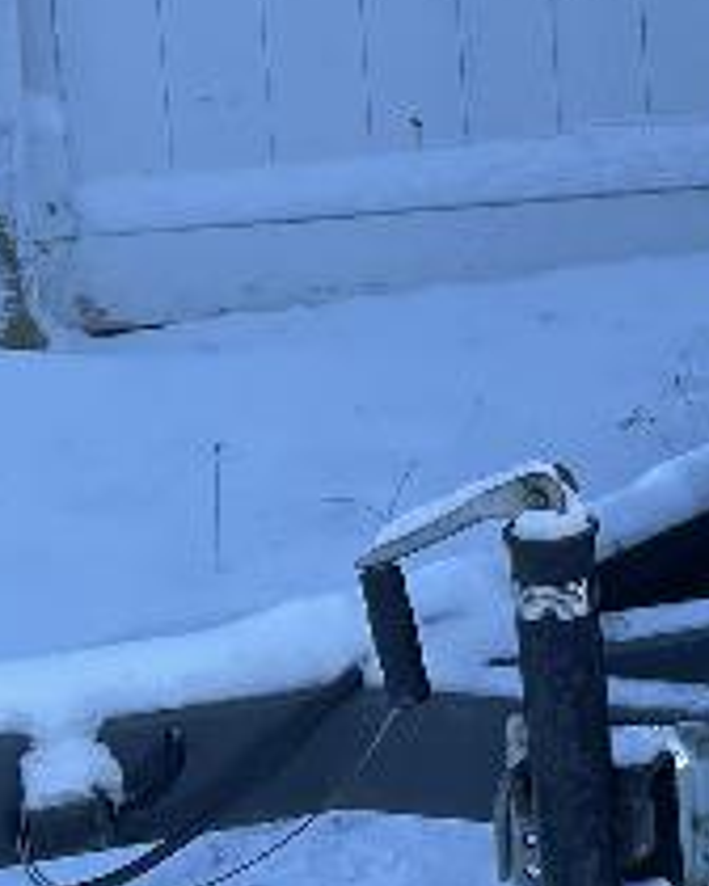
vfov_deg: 15.8
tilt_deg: -11.4
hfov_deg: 11.3
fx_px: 3174
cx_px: 1519
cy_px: 266
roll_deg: -0.5
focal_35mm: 121
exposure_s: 1/500
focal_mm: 4.2
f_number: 1.6
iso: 32
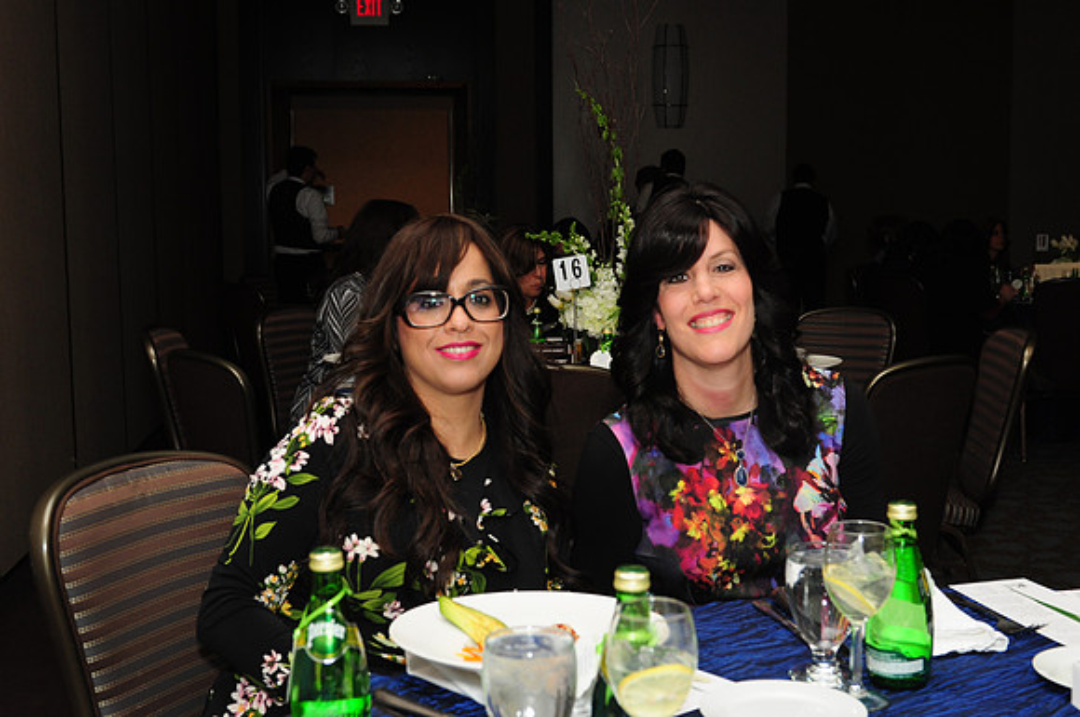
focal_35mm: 46
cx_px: 540
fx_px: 1393
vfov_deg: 28.9
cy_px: 358
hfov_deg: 42.4
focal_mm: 31
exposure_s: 1/60
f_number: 5
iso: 500
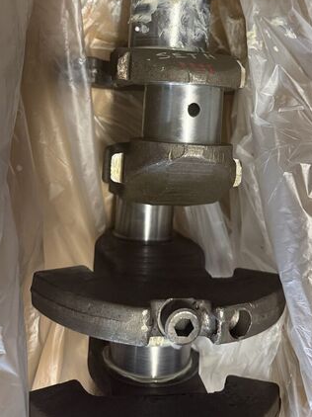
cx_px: 161
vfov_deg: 48.1
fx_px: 445
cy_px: 100
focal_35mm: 37
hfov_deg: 38.6
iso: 400
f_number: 1.78
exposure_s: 1/60
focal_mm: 6.76
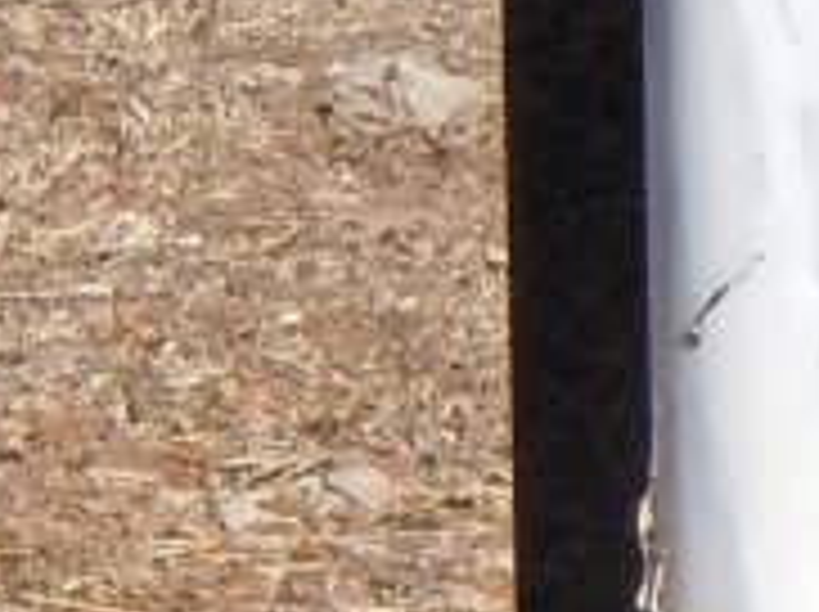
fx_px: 13870
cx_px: 1845
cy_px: 522
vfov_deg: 2.5
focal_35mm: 587
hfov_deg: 3.3
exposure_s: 1/320
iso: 200
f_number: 8.8
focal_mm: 16
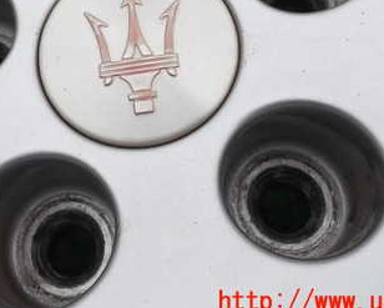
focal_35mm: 57
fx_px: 648
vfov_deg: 25.9
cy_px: 37
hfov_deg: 32.7
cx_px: 126
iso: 100
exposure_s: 1/1000
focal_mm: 5.4
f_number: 3.2
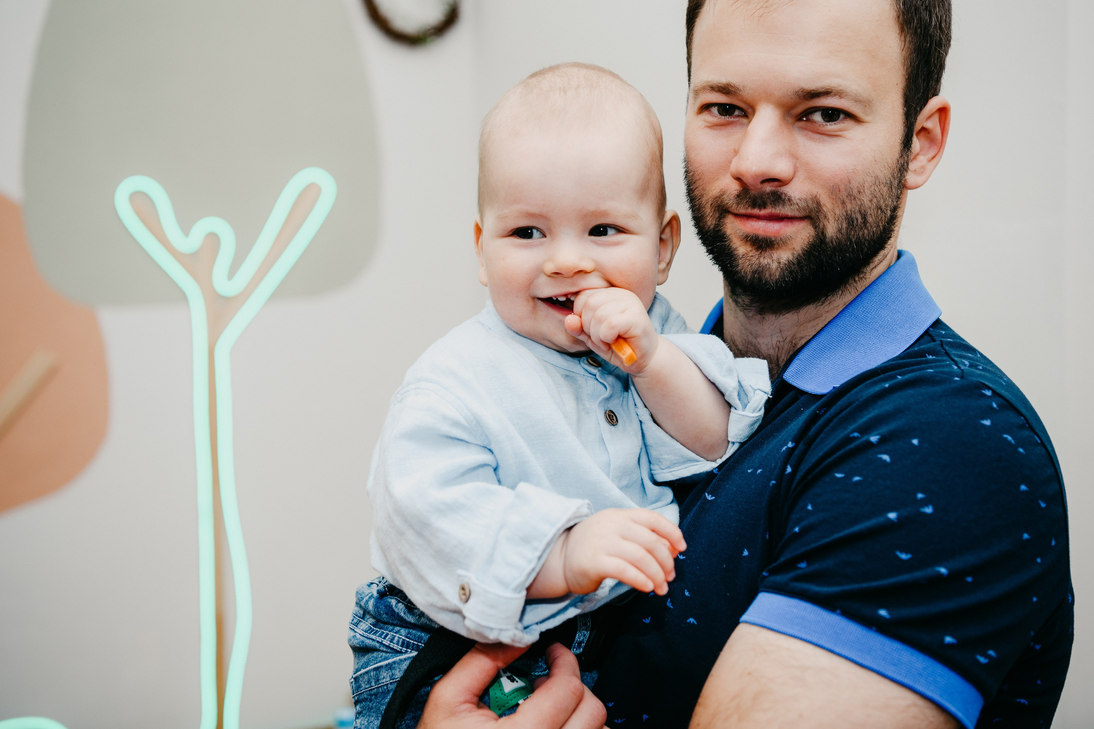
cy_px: 312
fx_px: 1398
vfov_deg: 29.2
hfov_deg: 42.7
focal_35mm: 46
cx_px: 548
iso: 160
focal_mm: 40
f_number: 3.2
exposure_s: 1/160
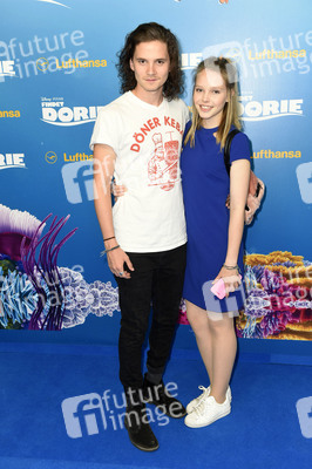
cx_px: 156
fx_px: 521
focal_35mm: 40
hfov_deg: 33.3
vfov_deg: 48.5
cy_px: 234
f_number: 5.6
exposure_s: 1/250
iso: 640
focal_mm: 40
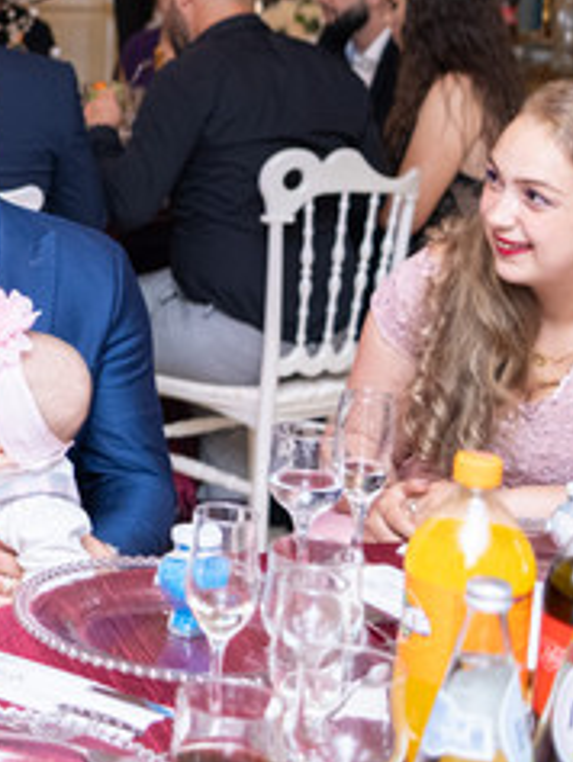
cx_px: -332
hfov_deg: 14.9
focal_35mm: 91
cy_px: 150
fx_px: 2007
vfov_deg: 21.3
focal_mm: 23
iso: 1000
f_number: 2
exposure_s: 1/125
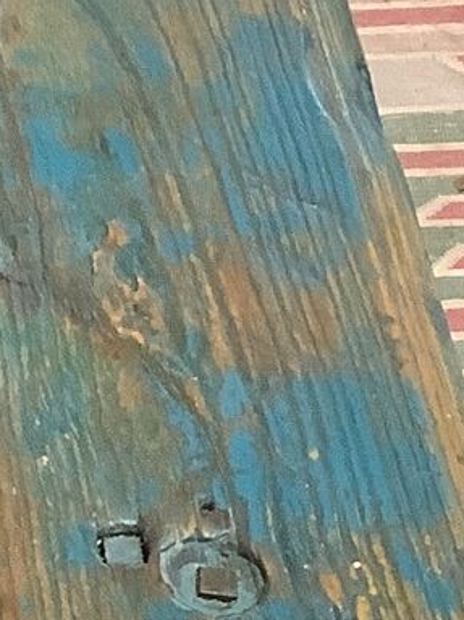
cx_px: -498
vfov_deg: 12.1
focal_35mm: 162
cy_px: 555
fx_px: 2897
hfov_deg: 8.6
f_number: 2.4
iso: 320
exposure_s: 1/60
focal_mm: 3.3
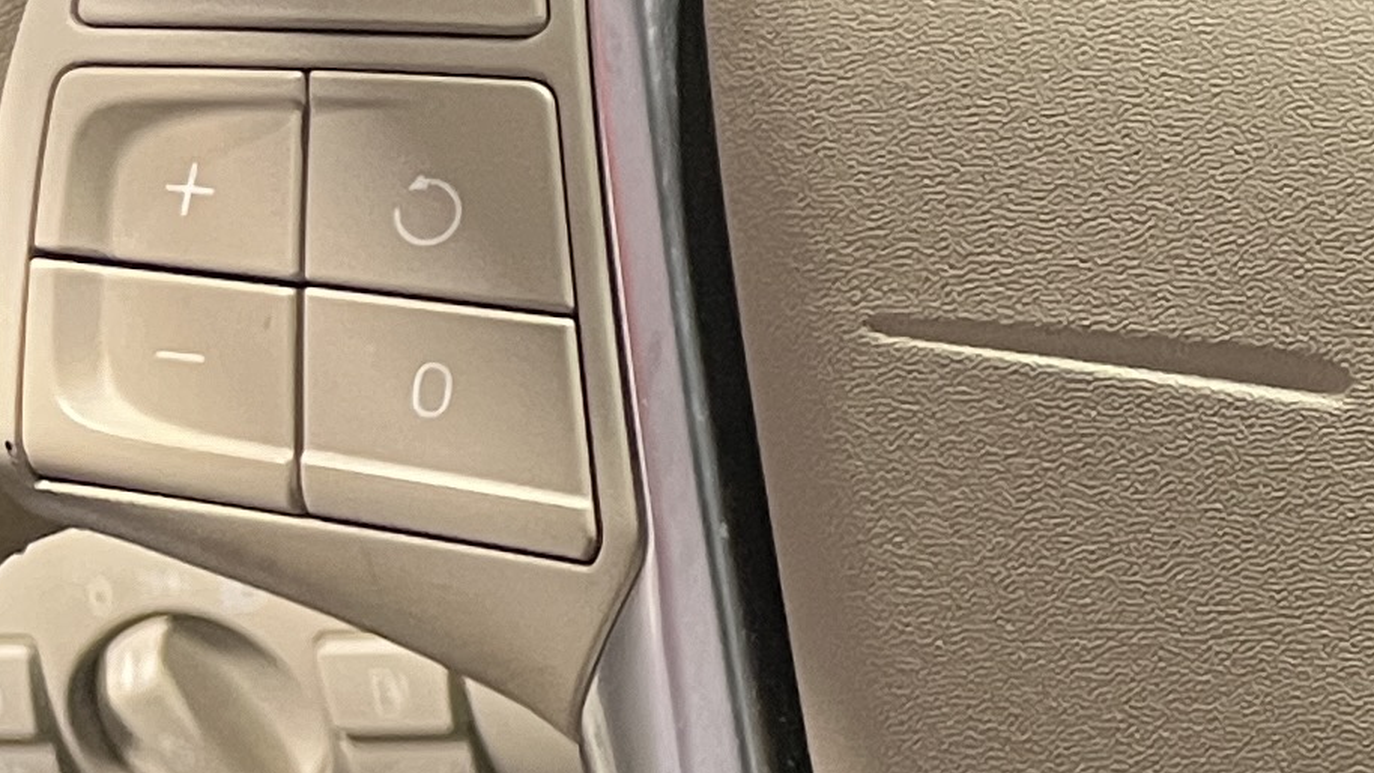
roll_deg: +0.0
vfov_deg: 9.6
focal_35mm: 125
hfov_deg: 13.7
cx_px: 3007
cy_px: 794
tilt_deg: -21.3
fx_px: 4554
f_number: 1.6
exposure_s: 1/60
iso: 320
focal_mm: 5.1
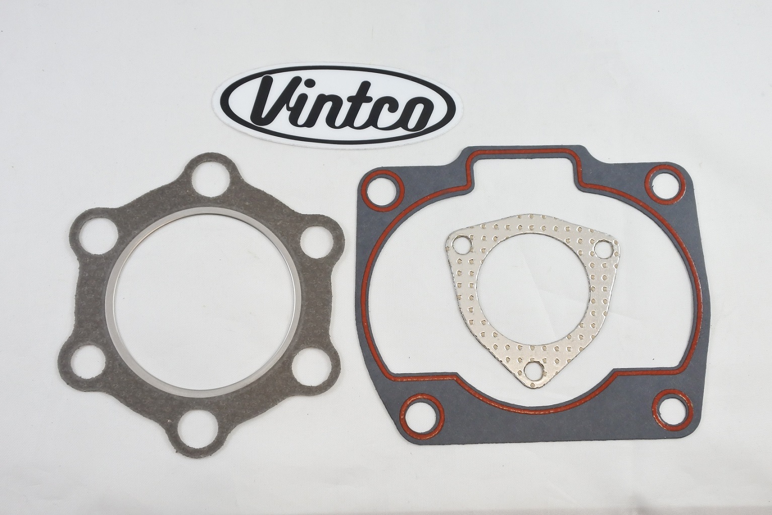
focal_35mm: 41
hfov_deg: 47.4
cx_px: 386
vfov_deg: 32.6
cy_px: 258
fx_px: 879
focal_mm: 15.3
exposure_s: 1/125
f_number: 4.2
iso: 400
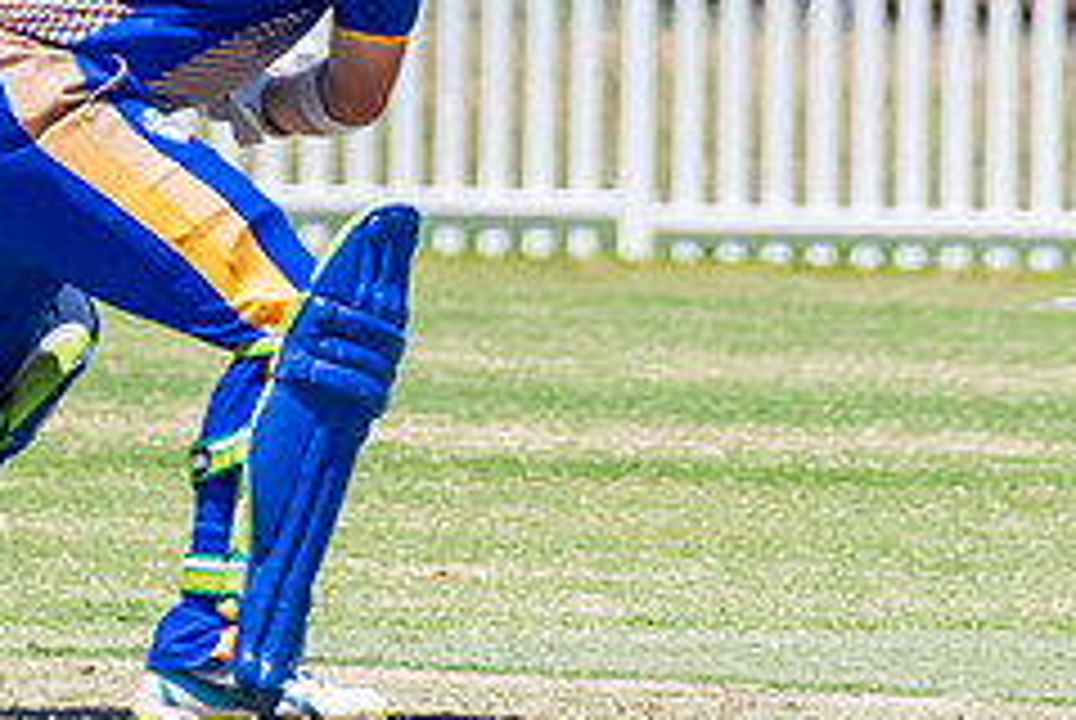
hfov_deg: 0.8
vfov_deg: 0.5
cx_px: 282
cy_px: 109
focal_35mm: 2576
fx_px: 77087
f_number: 6.3
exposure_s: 1/2000
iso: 400
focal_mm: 400
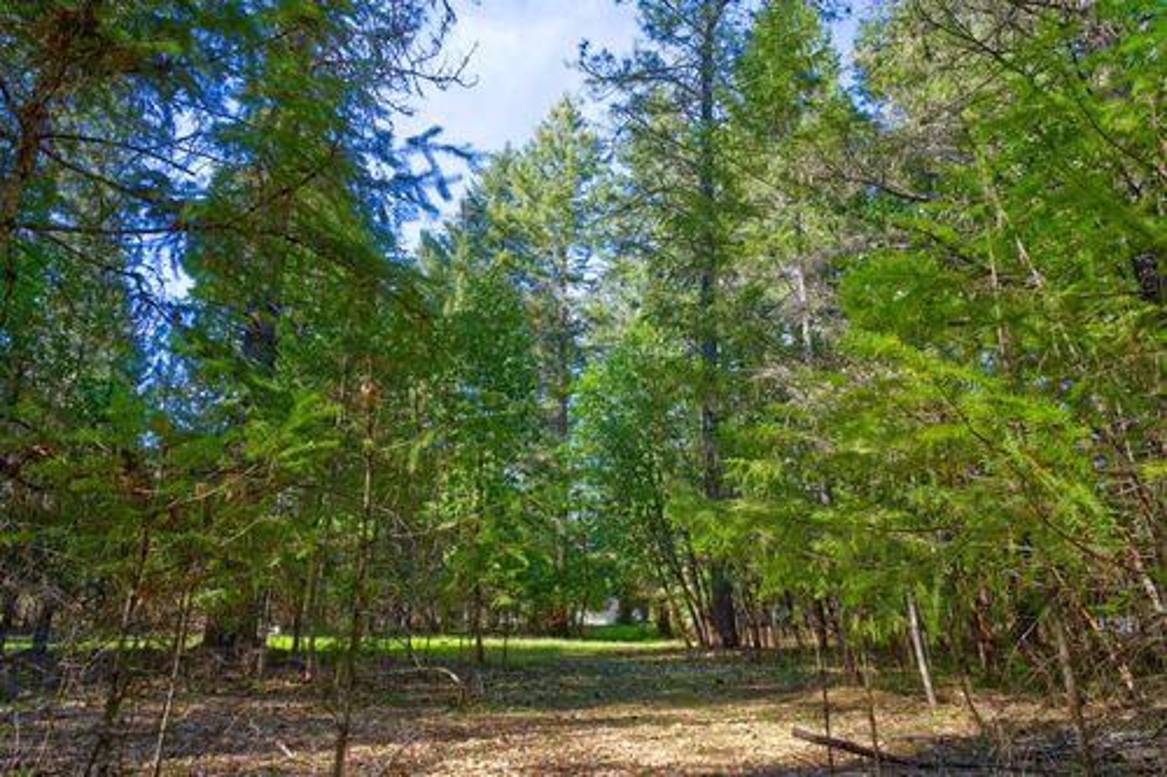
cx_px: 584
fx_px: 778
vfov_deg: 53.1
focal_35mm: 24
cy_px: 388
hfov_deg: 73.8
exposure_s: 1/20
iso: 64
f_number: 9
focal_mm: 24
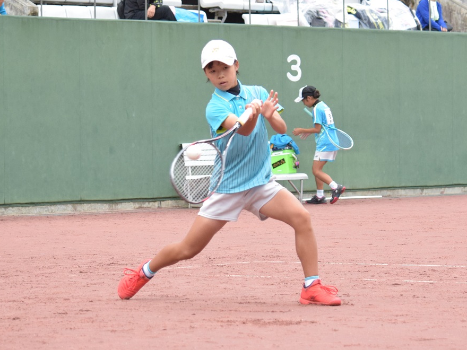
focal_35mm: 118
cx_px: 234
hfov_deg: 16.7
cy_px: 175
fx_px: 1592
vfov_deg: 12.6
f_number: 4.5
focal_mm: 72
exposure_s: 1/1250
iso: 1250
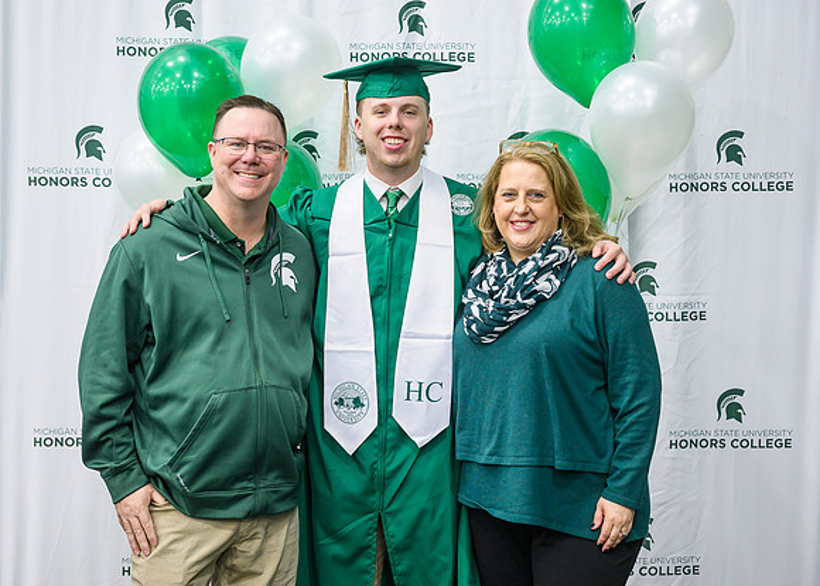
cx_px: 392
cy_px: 283
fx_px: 1499
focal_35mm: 64
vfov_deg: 22.1
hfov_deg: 30.6
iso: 450
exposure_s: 1/60
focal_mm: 57
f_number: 4
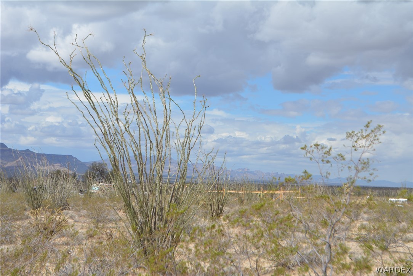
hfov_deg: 24.6
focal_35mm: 82
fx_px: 947
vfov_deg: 16.6
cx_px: 206
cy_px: 138
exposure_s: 1/320
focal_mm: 55
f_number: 9
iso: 100
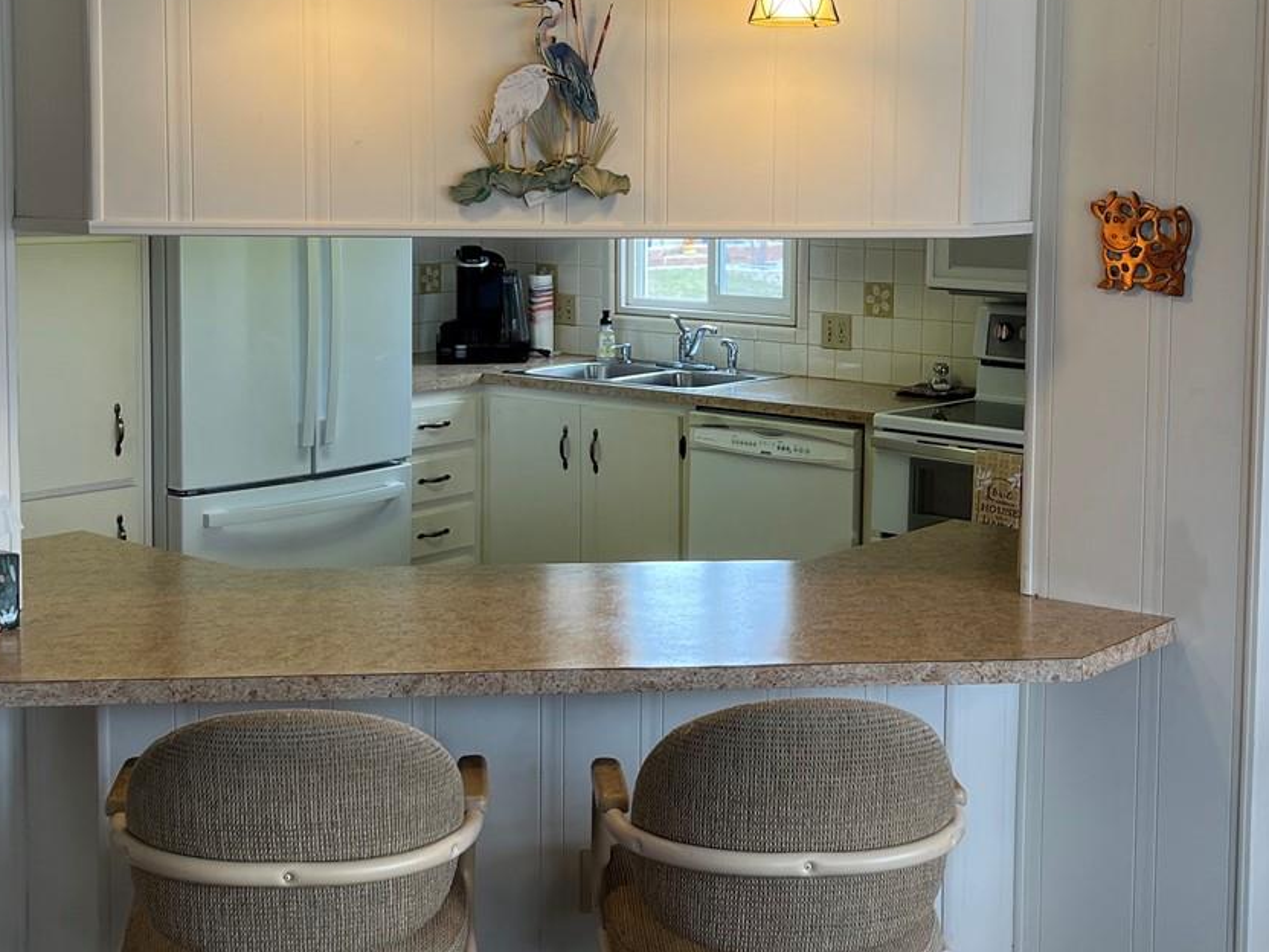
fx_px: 1833
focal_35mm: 50
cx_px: 644
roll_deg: -0.5
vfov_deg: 28.9
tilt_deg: -4.4
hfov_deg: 38.2
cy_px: 331
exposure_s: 1/120
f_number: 1.6
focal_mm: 5.1
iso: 64
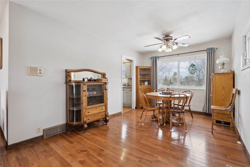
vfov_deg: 73.7
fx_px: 111
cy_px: 84
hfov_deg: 96.7
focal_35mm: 16
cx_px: 125
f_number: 9
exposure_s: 1/20
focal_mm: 16
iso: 400
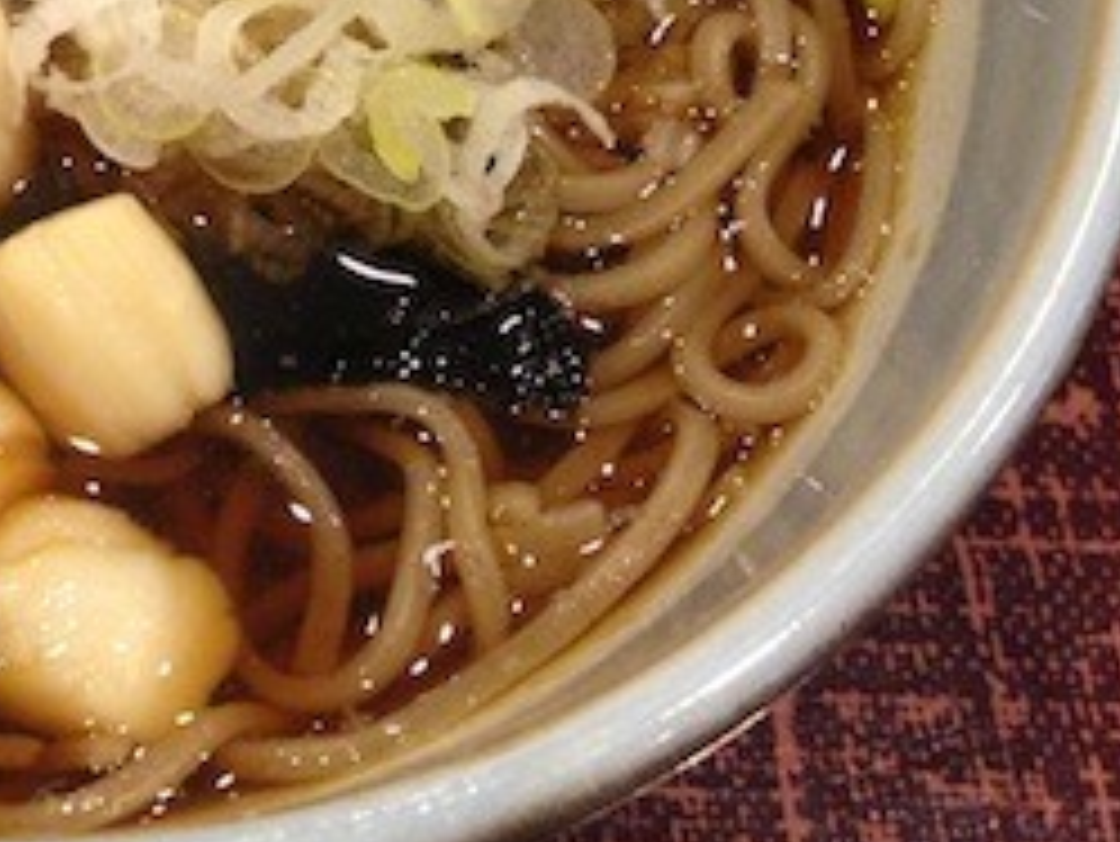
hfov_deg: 20.5
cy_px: -153
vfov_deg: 15.8
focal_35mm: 90
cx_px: -189
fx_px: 2913
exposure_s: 1/20
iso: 160
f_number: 2.4
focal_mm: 4.28
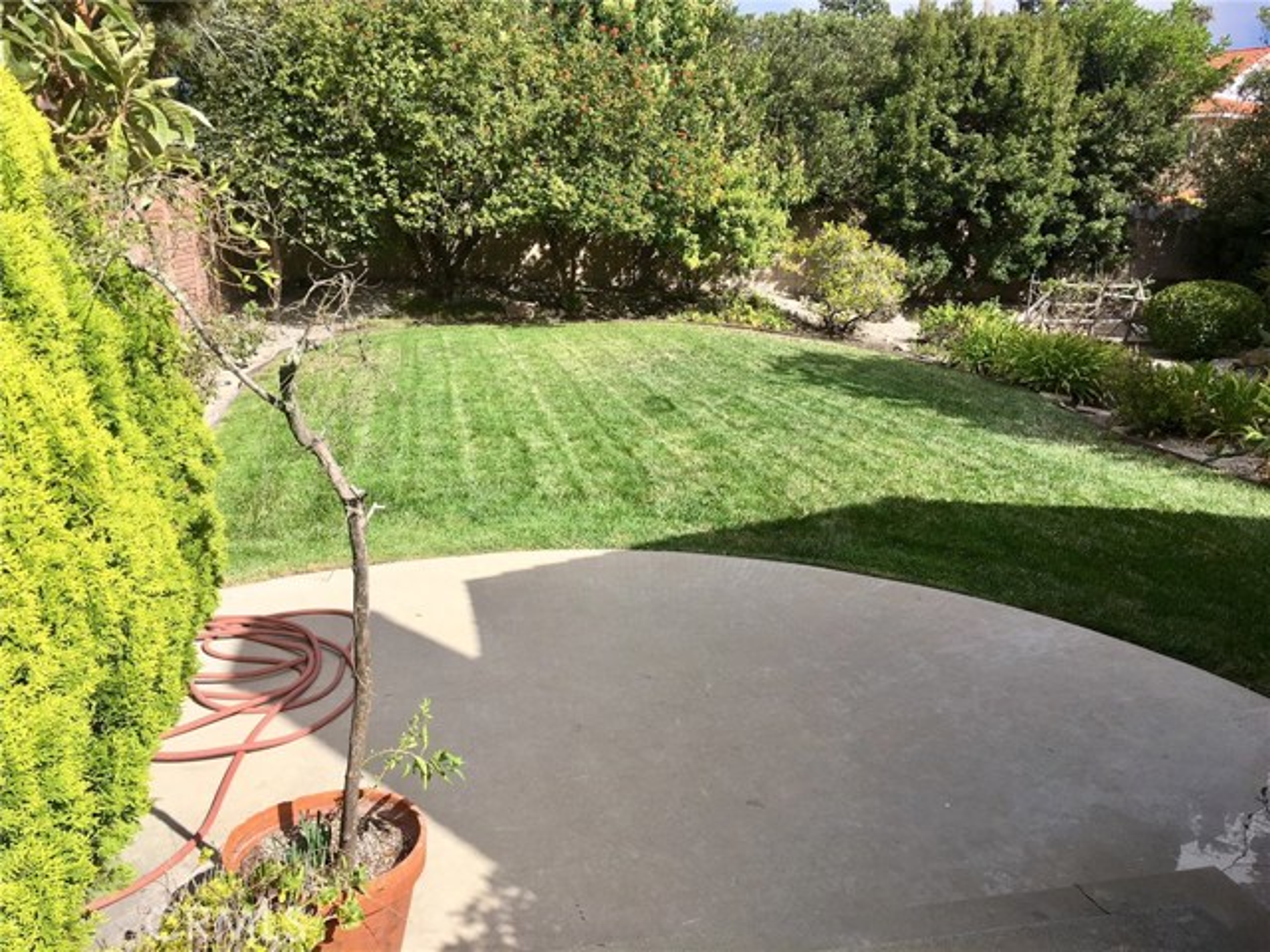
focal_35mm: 29
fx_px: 1064
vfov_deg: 48.2
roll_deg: -0.2
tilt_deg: -14.0
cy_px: 476
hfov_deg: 61.7
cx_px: 635
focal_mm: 4.15
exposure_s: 1/1241
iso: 25
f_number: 2.2
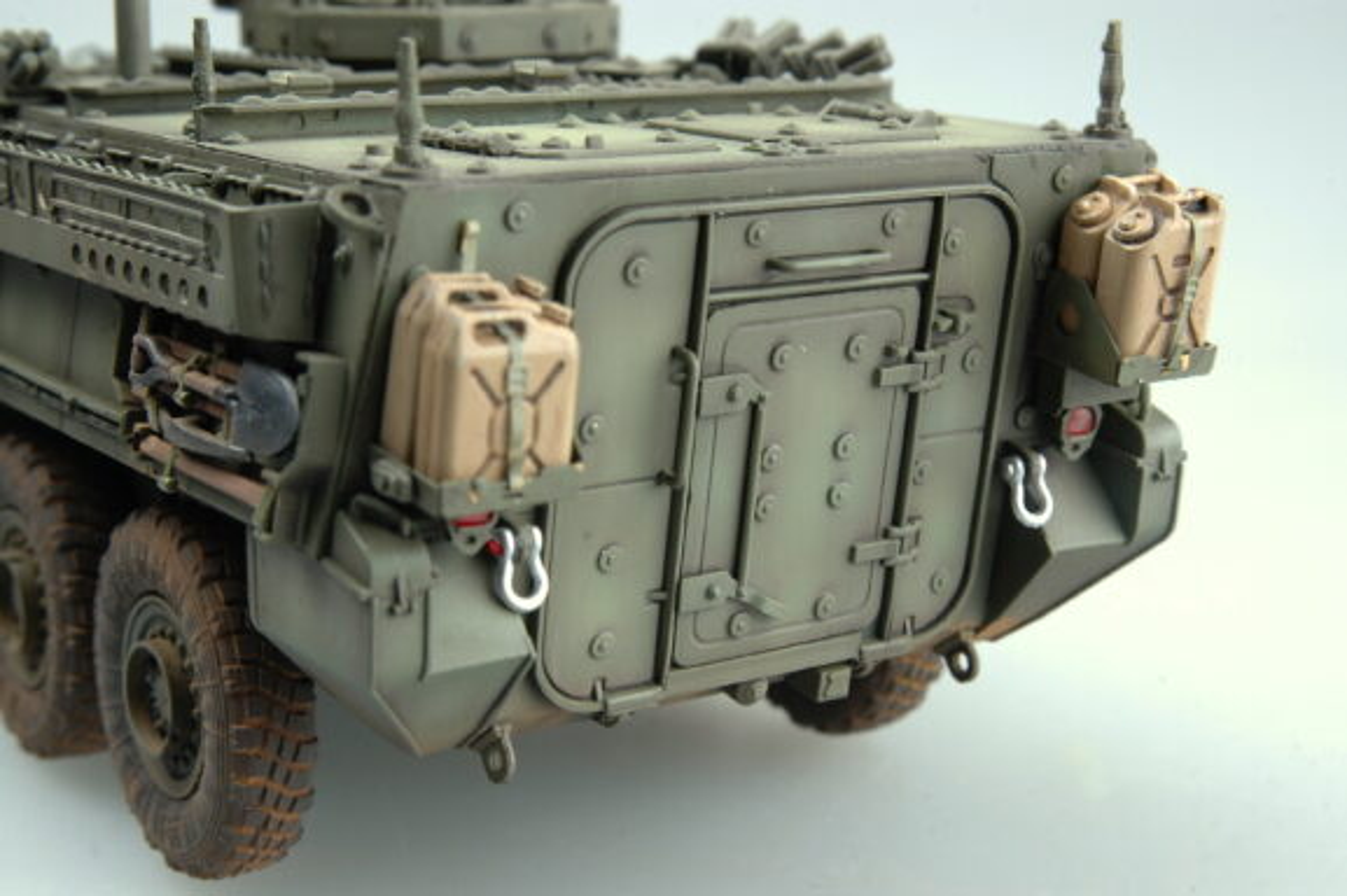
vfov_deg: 18.9
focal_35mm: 72
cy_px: 448
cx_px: 674
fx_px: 2692
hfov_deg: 28.1
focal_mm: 48
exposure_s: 1/250
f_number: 14
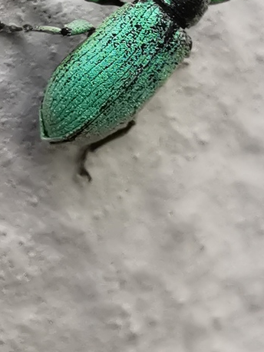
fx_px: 1150
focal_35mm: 113
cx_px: 120
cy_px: 111
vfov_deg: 17.4
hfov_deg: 13.1
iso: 50
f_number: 2.2
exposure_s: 1/132
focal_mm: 2.26
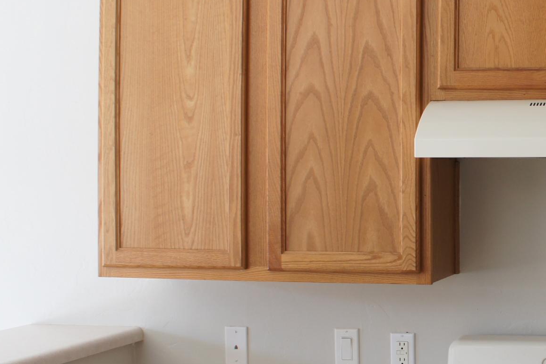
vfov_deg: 19.5
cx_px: 591
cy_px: 164
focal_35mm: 70
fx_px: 1062
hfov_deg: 26.7
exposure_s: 1/40
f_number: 4.5
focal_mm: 18
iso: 200
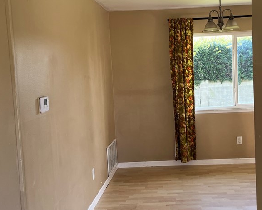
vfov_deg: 33.4
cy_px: 100
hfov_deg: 40.9
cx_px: 162
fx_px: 349
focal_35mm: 45
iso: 80
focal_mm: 5.1
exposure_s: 1/121
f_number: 1.6
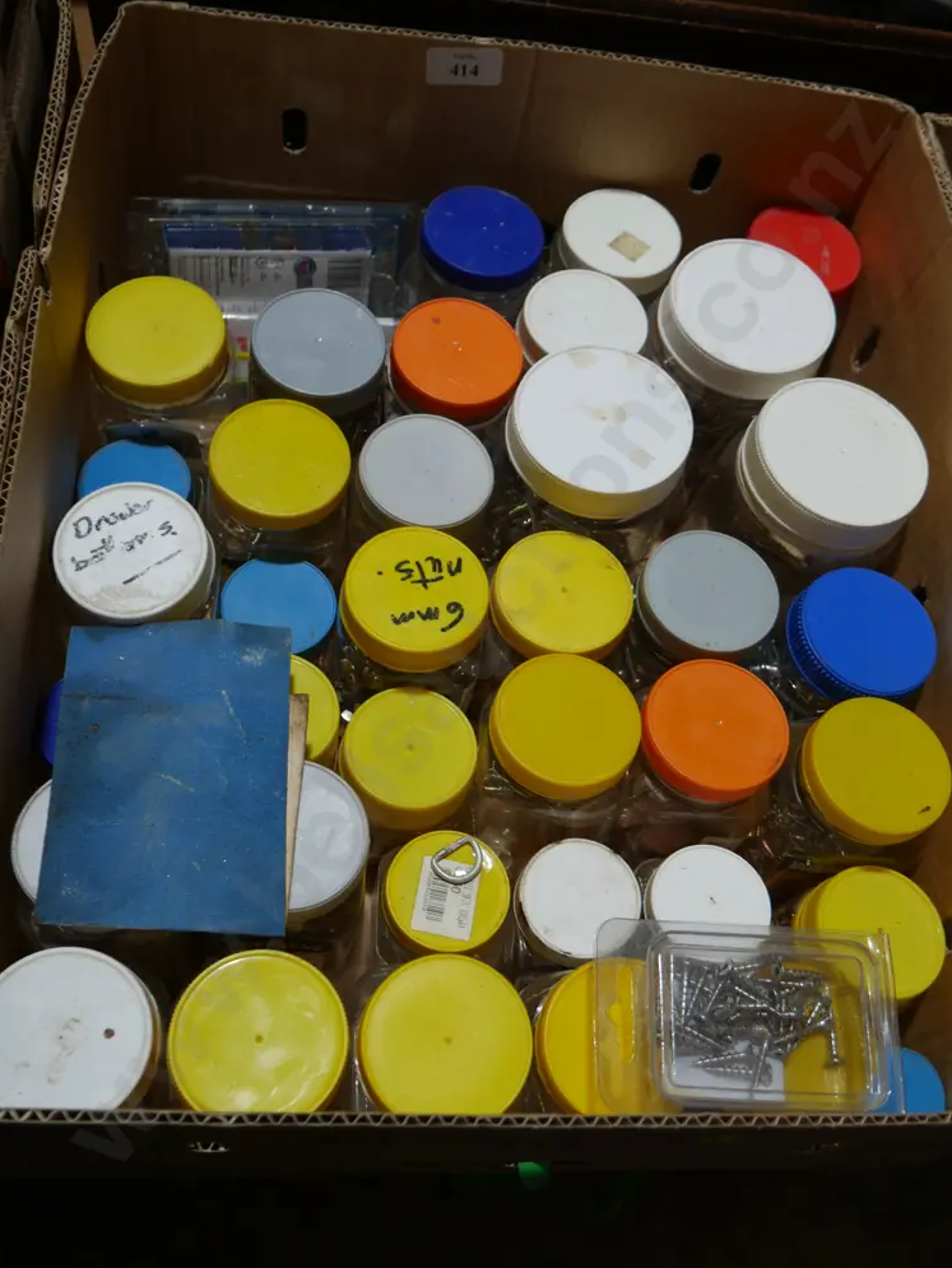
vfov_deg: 52.6
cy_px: 637
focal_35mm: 35
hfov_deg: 40.7
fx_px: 1283
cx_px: 482
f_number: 4
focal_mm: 17
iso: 200
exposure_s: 1/125
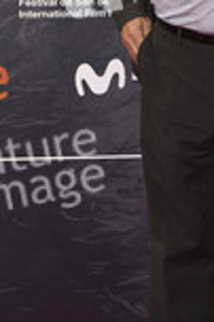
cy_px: 74
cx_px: 227
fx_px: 1644
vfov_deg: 11.2
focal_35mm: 184
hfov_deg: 7.4
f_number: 4
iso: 640
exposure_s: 1/500
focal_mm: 70
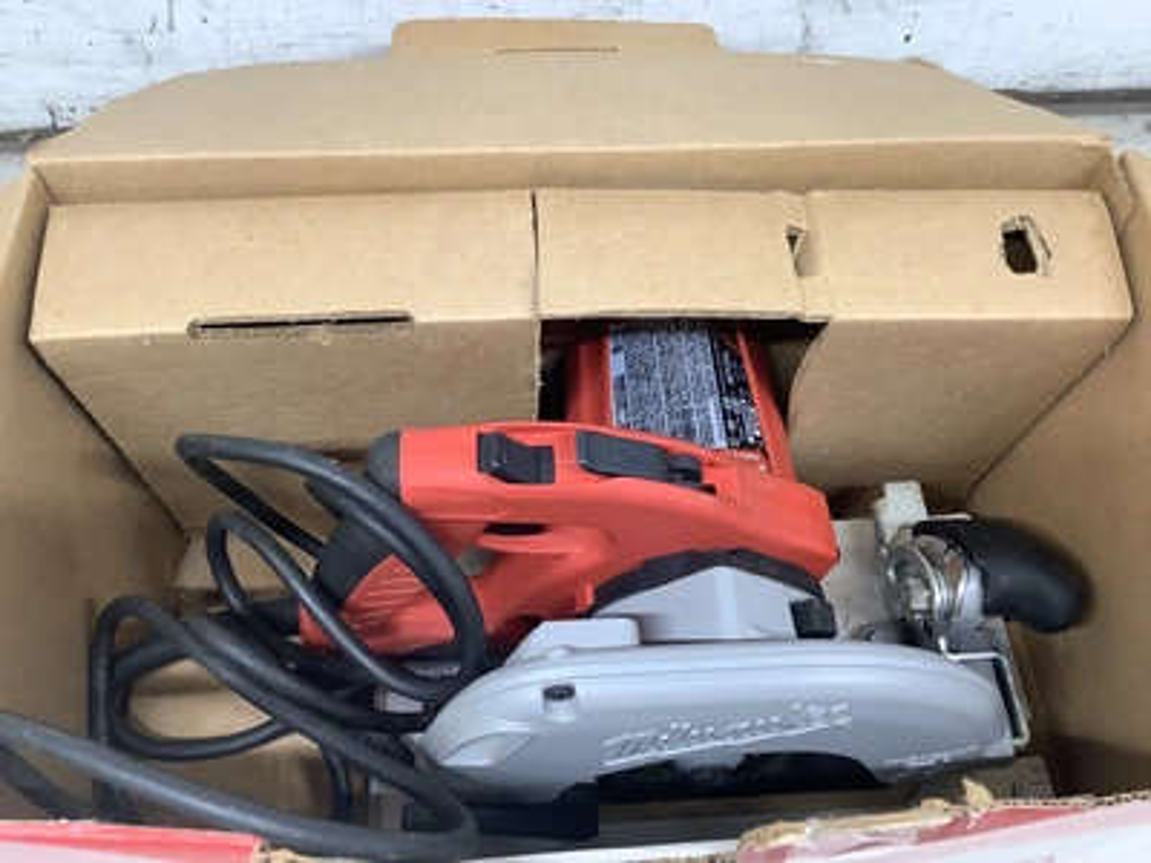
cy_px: 432
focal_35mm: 31
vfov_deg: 45.4
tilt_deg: -60.3
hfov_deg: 58.4
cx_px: 576
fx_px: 1031
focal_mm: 3.3
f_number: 2.4
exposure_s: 1/60
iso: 80
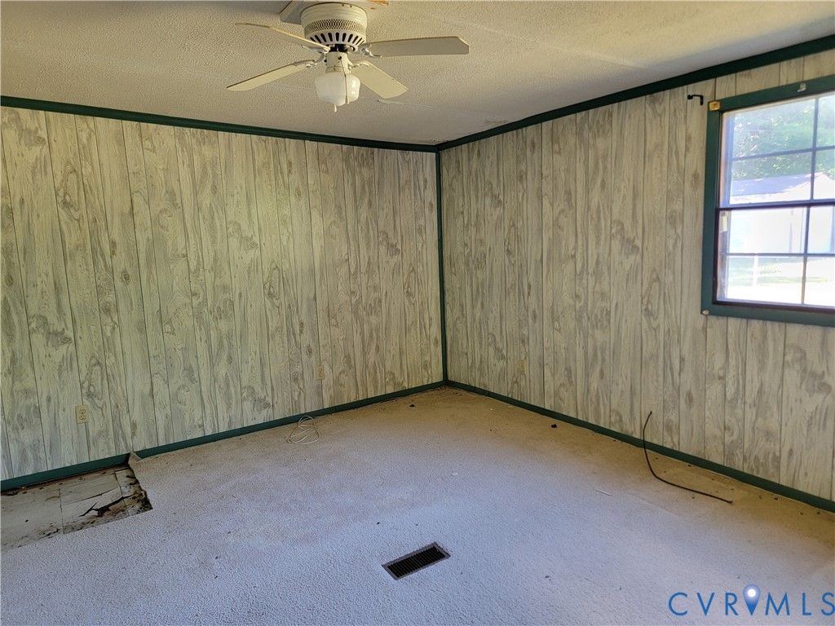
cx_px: 418
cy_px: 313
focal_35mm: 24
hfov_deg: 71.6
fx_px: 579
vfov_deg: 56.8
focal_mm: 6.7
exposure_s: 1/40
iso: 250
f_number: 1.8
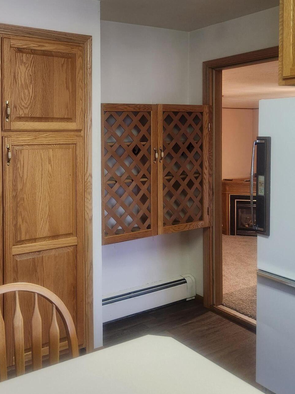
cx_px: 92
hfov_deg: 39.1
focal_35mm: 36
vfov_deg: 50.8
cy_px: 144
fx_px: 409
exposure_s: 1/60
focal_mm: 5.4
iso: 640
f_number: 1.8
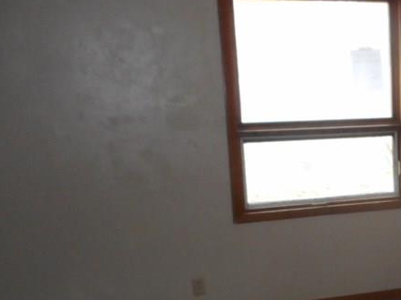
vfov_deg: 24.5
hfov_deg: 29.5
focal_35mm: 59
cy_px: 227
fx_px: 683
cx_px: 440
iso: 320
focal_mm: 4.5
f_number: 3.7
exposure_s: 1/25
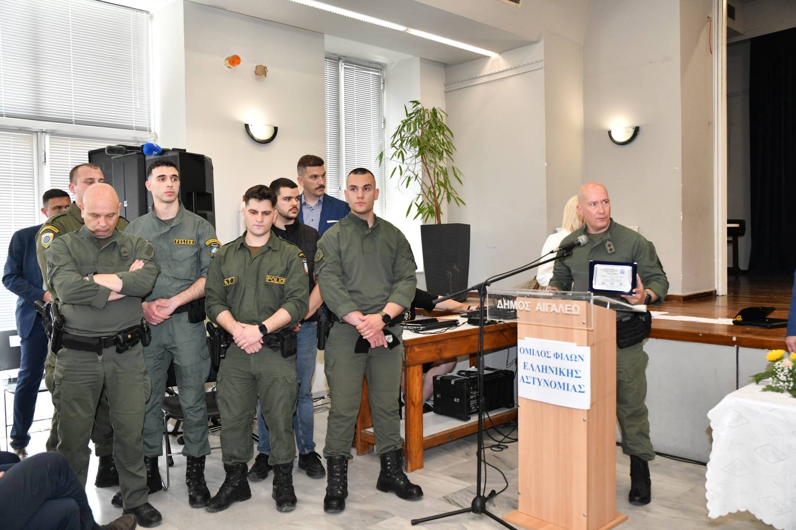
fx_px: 685
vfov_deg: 42.3
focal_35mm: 31
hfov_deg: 60.3
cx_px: 398
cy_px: 265
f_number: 3.5
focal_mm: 31
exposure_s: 1/200
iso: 1600
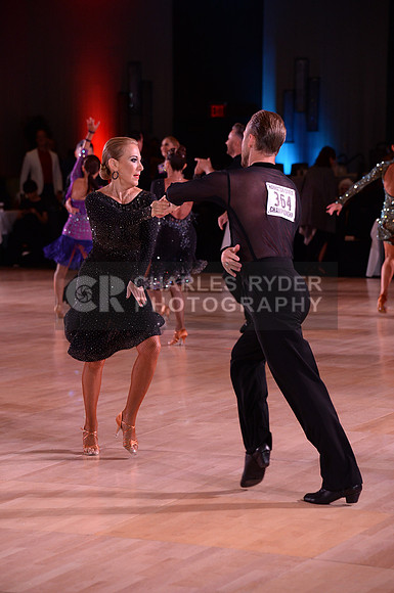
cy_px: 296
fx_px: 1976
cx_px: 197
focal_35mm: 120
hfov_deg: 11.4
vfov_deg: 17.1
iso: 2000
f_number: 5
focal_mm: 120
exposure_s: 1/250
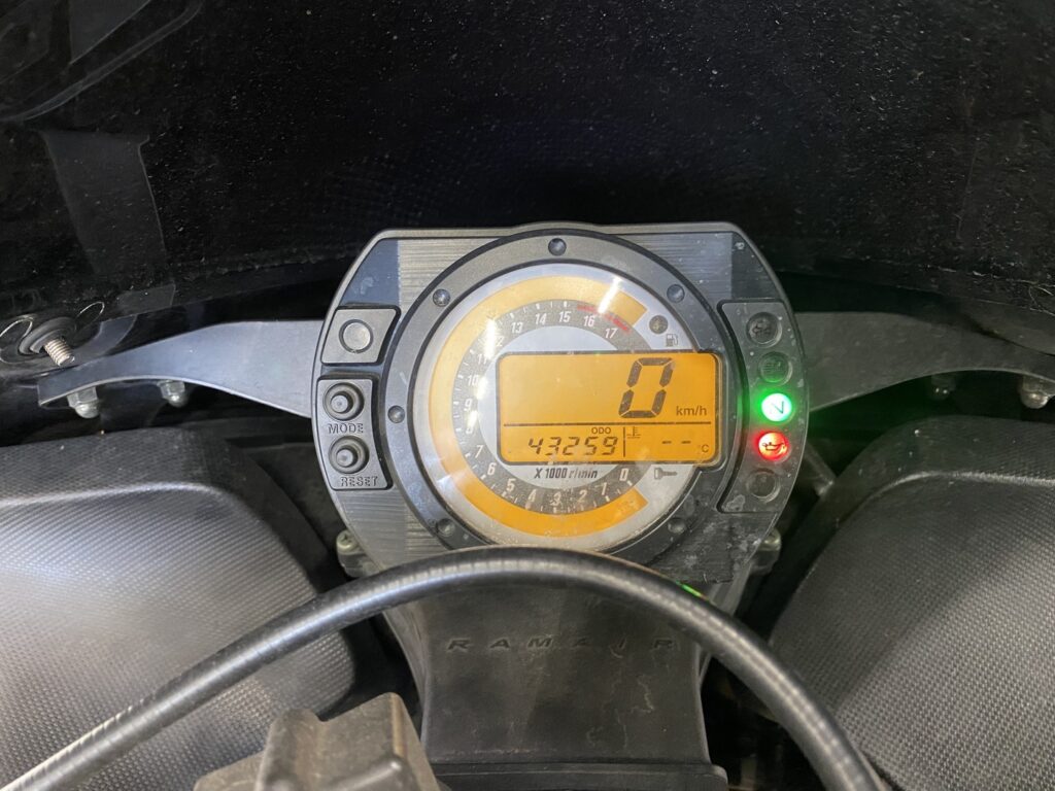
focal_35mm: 26
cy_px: 396
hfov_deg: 67.3
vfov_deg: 53.1
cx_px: 528
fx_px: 792
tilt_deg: -38.1
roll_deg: -14.9
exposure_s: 1/33
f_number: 1.8
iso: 400
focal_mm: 4.25
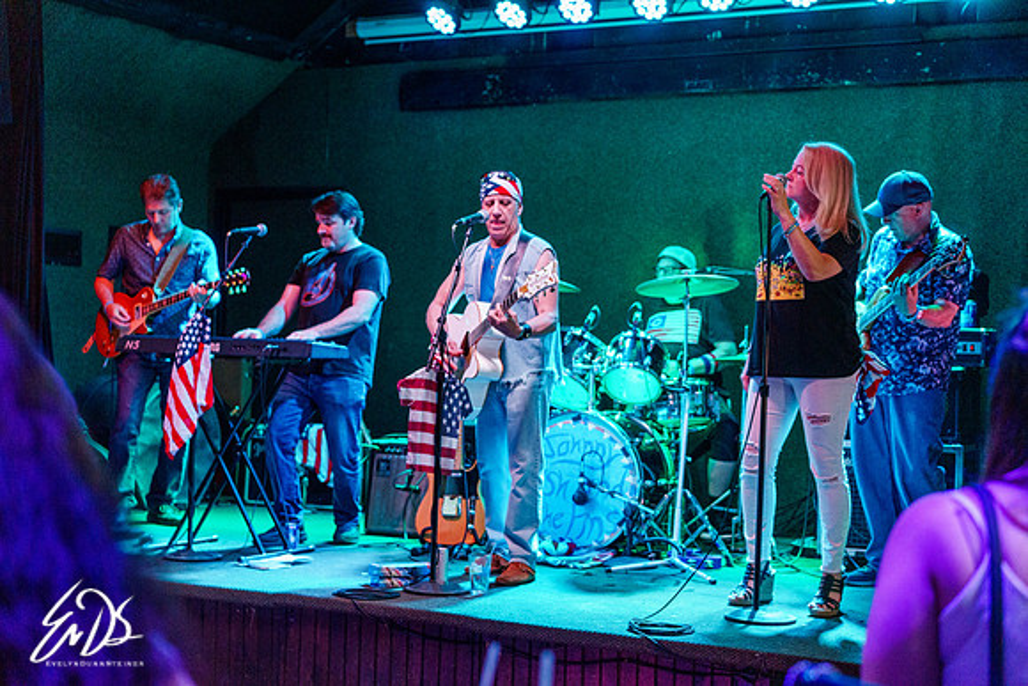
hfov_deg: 36.2
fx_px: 1571
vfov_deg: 24.6
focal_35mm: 55
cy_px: 343
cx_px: 514
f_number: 2.8
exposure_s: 1/200
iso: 2000
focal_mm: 55
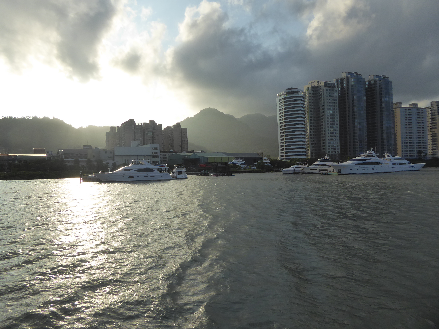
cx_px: 220
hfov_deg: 69.4
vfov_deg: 54.9
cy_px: 164
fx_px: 317
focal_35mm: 25
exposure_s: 1/1600
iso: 160
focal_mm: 4.3
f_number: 3.3
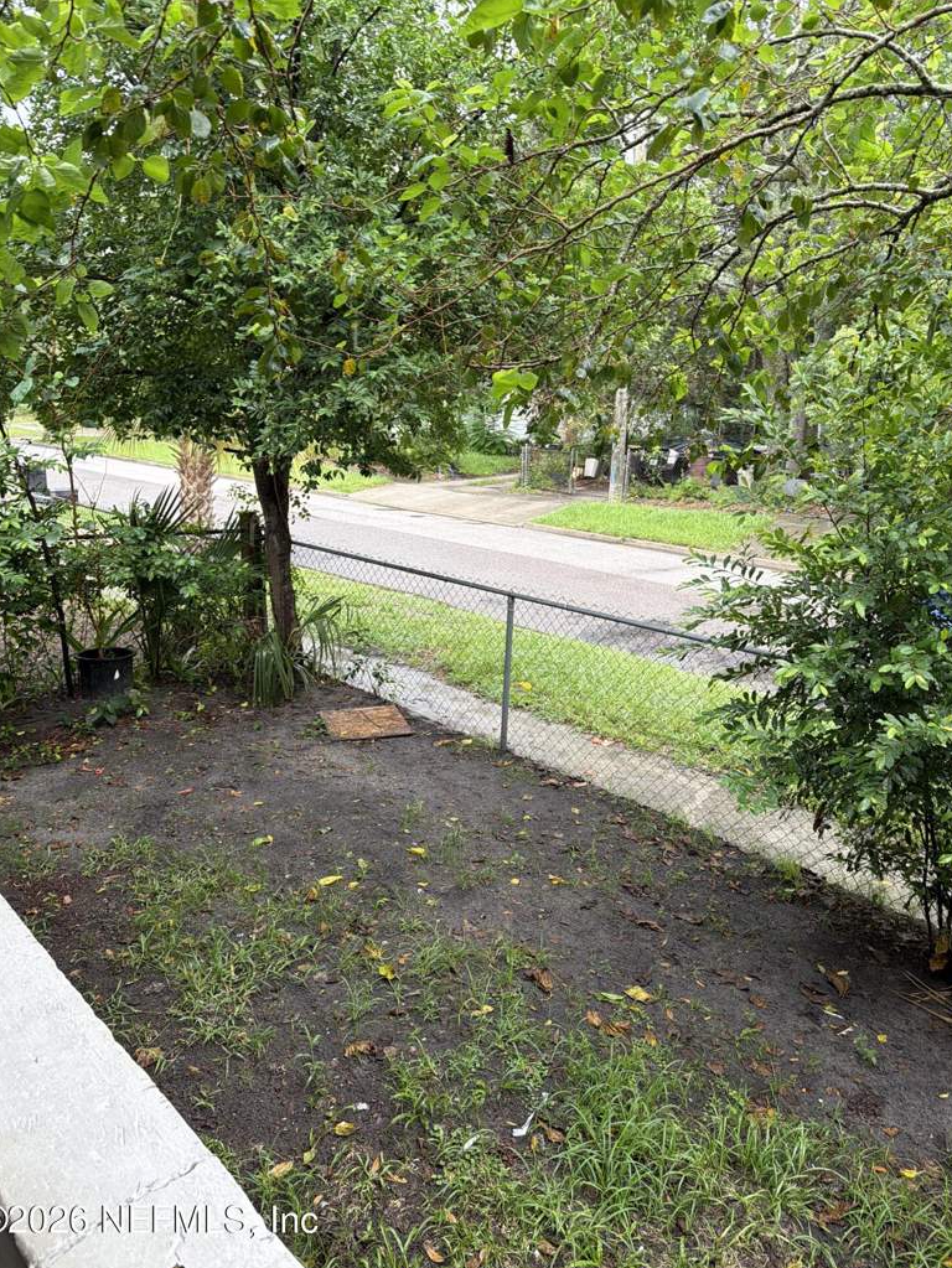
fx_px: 916
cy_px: 619
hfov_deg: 54.9
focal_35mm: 25
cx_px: 472
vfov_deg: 69.4
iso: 80
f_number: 1.78
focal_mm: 6.76
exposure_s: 1/121
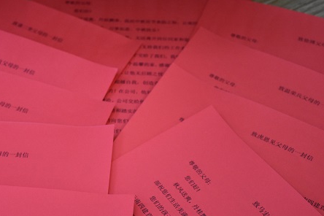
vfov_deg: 16.5
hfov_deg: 24.5
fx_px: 745
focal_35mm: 83
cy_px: 134
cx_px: 135
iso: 1400
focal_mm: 35
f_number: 4.2
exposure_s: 1/60
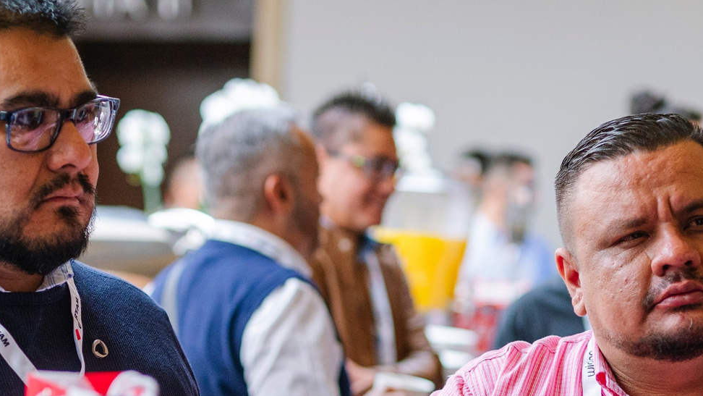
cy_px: 398
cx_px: 306
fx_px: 2573
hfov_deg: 15.6
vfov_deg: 8.7
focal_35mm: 138
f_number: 2
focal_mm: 50
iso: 400
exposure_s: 1/100
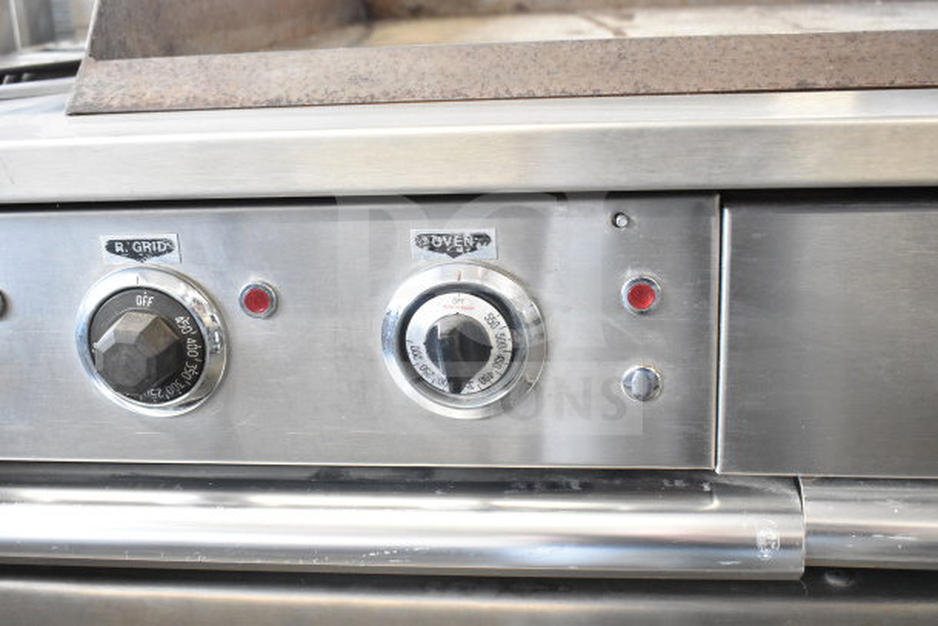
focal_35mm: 42
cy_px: 313
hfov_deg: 46.4
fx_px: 1095
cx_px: 469
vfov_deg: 31.9
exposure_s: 1/125
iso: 6400
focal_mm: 28
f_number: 5.6
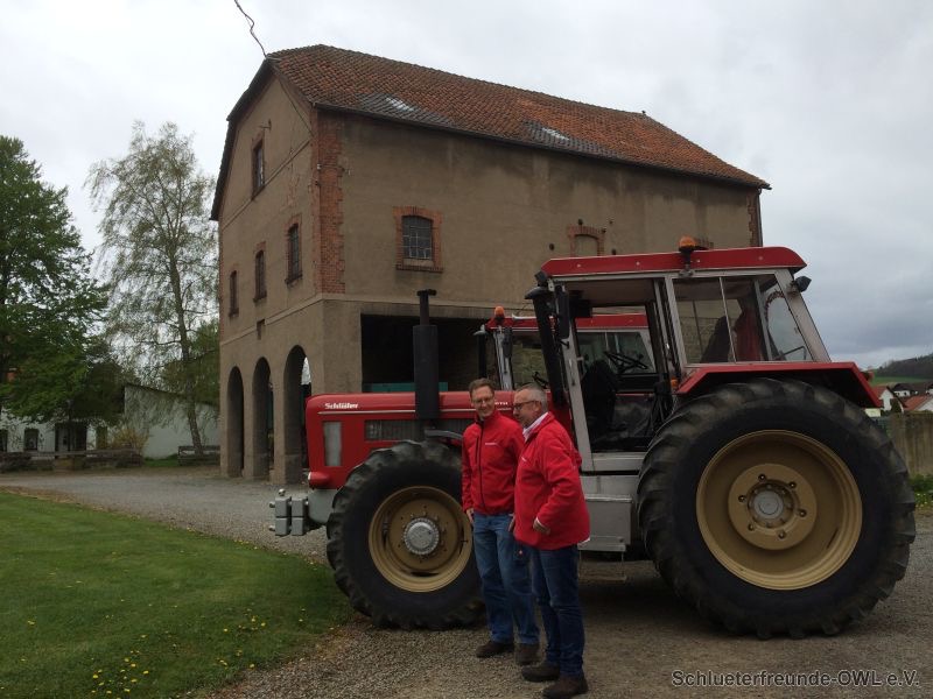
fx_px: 782
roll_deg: +3.9
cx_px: 466
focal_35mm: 29
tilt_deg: +6.1
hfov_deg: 61.7
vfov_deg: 48.2
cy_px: 350
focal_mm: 4.15
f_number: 2.2
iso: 32
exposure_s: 1/1208
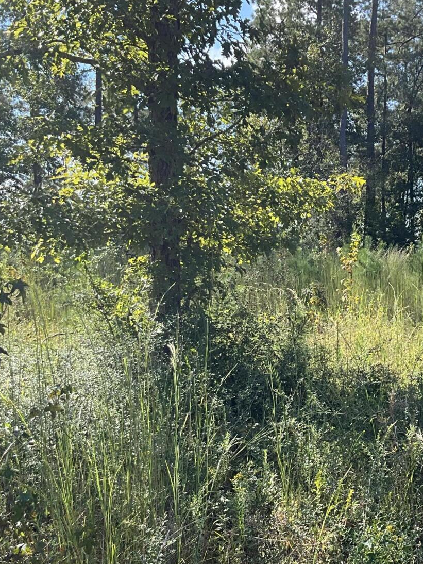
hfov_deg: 27.1
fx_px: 863
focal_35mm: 53
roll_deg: -1.1
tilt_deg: -2.9
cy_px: 324
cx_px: 321
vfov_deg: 36.1
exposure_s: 1/562
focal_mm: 3
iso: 25
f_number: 1.8
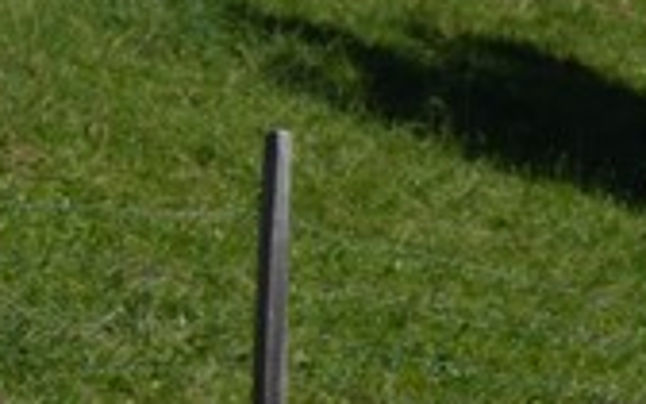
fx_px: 6232
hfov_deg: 5.7
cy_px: 421
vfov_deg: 3.7
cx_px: -965
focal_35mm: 354
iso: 100
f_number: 9
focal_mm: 38
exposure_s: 1/250
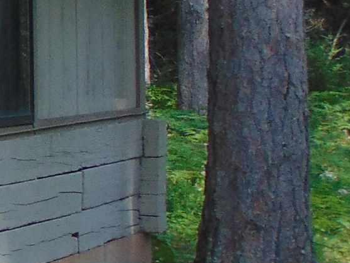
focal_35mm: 166
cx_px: -475
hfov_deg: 10.4
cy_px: -21
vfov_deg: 8.9
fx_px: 1678
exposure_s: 1/400
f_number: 3.1
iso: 80
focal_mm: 5.4
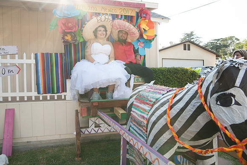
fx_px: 192
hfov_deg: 65.5
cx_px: 124
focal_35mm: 28
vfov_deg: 46.4
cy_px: 82
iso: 200
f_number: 9
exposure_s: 1/80
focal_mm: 28
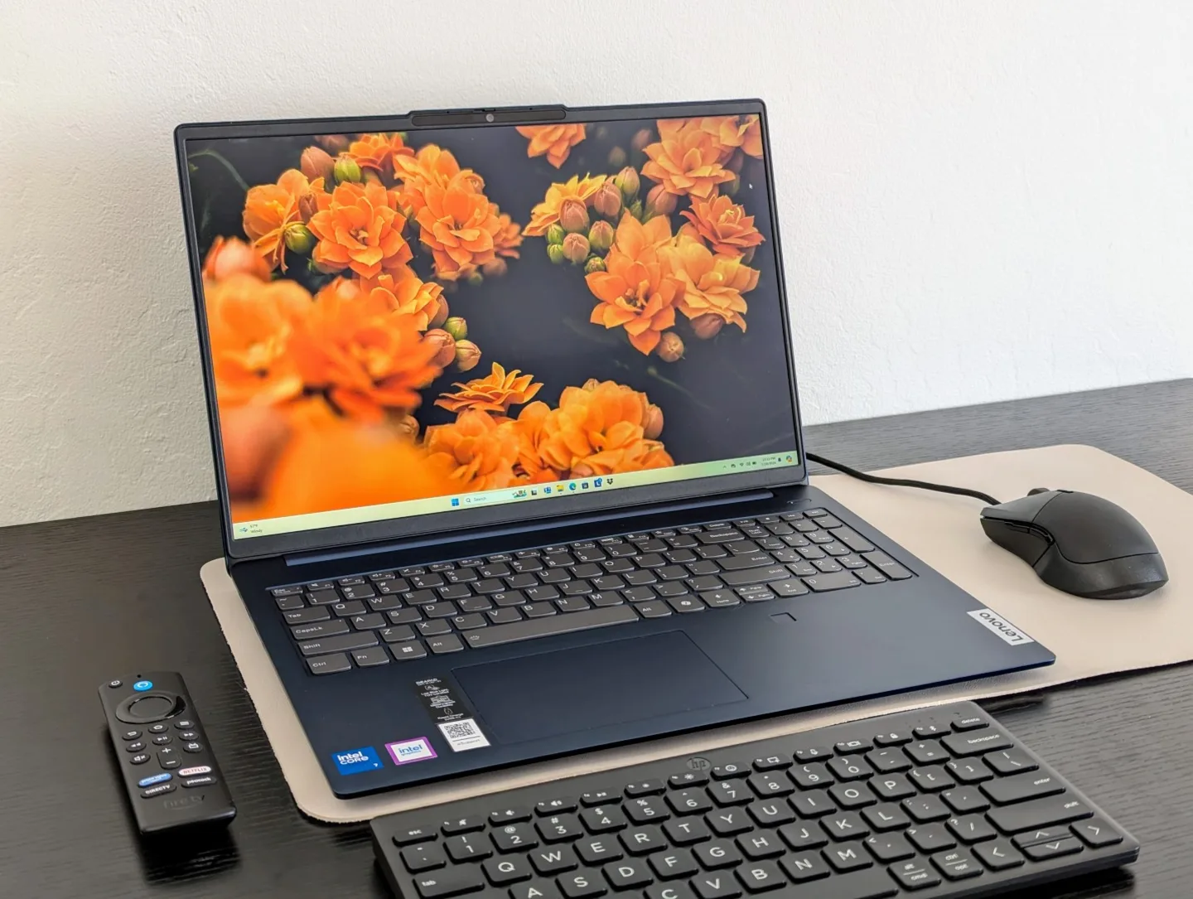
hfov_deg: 39.6
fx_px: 1657
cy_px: 450
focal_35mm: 48
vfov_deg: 30.4
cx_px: 596
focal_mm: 6.81
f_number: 1.85
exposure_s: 1/32.2
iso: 48
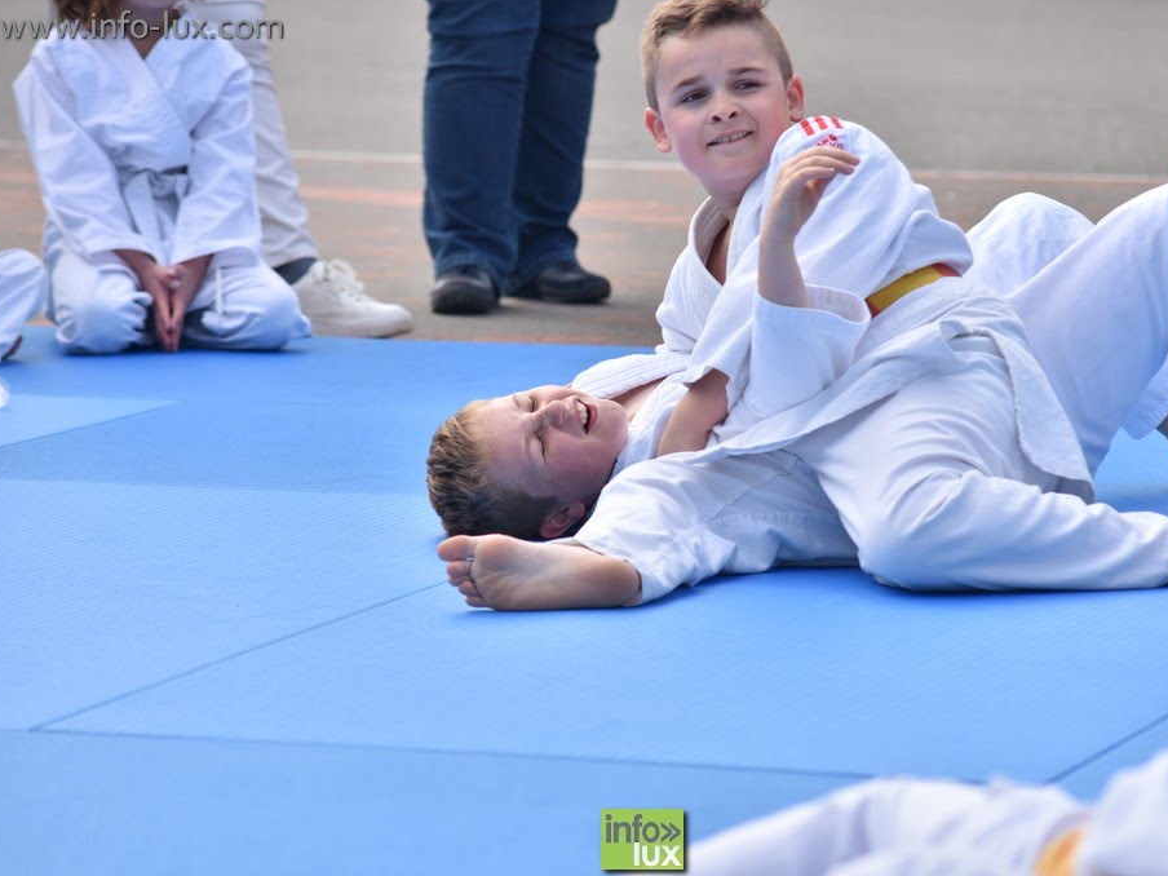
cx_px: 642
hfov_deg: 9.0
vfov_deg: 6.7
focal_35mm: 221
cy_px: 439
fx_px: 7442
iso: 100
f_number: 4.5
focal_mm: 135
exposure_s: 1/500
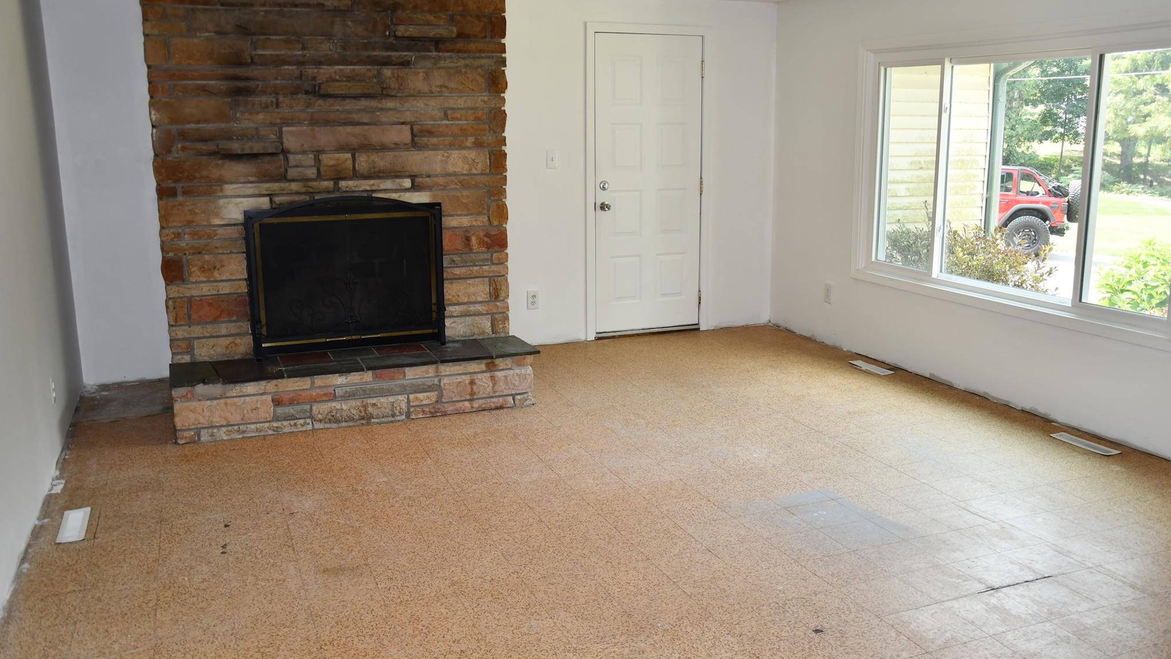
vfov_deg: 35.6
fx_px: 1025
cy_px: 320
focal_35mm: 33
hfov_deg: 59.5
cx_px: 589
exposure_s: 1/125
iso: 400
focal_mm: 21
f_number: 3.8
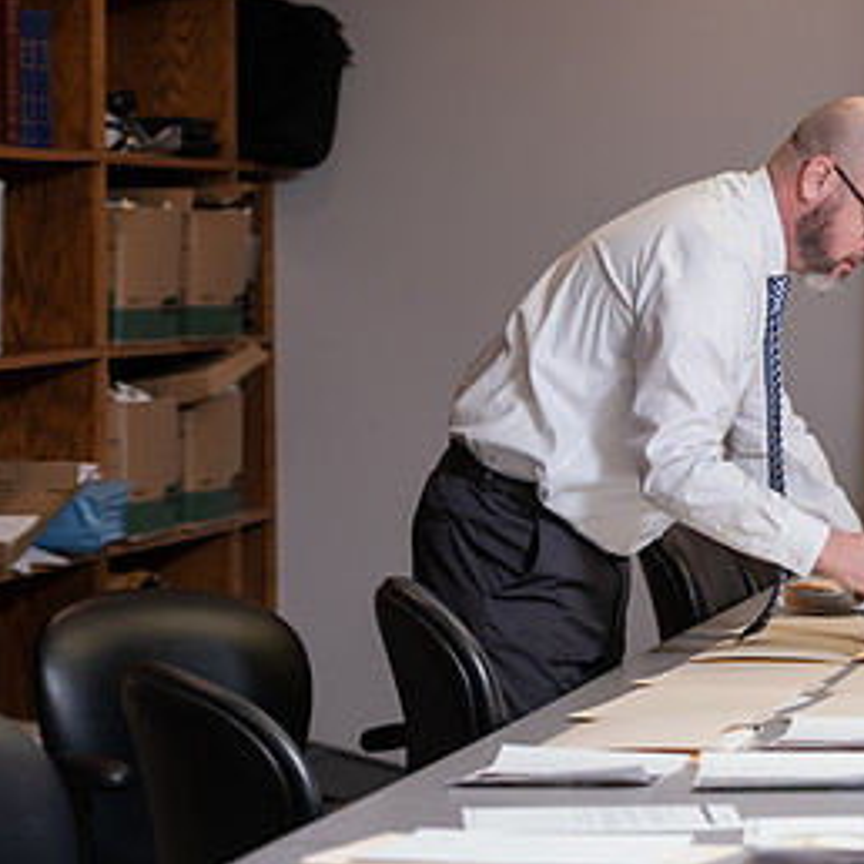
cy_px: 363
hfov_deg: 10.1
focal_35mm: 172
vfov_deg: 10.2
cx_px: 857
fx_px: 4857
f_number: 3.5
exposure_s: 1/125
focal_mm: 90
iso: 500
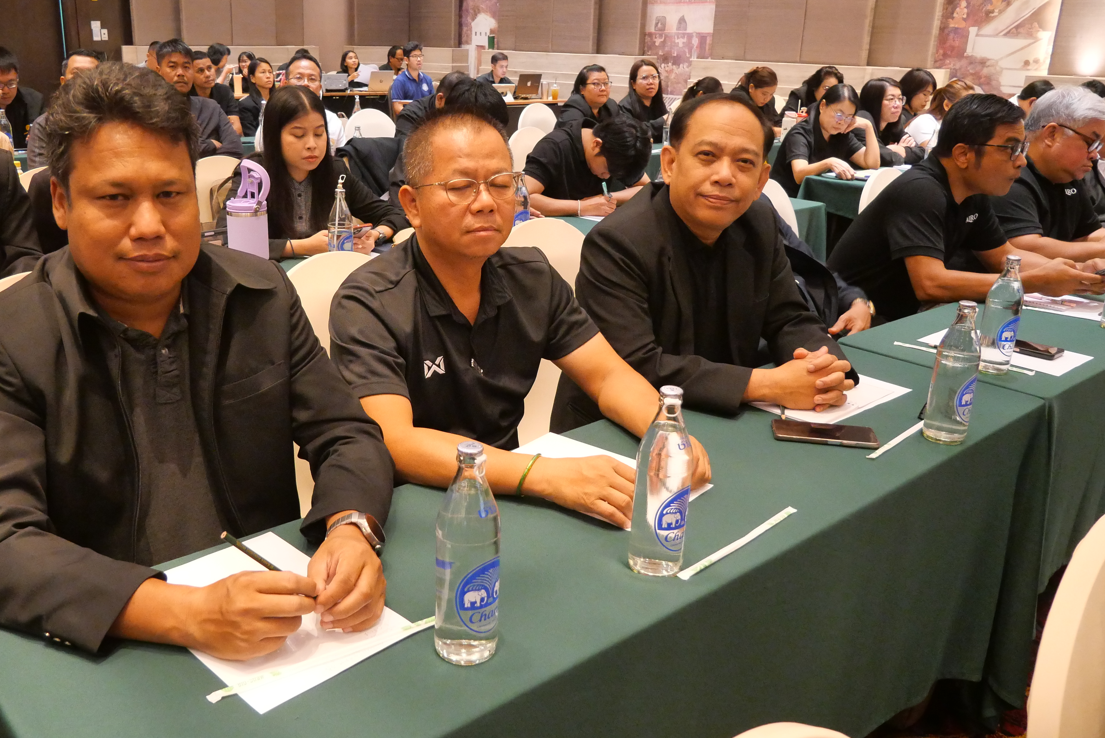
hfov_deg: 63.2
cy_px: 360
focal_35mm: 29
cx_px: 456
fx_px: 891
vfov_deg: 45.0
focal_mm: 12
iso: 3200
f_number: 3.5
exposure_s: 1/80
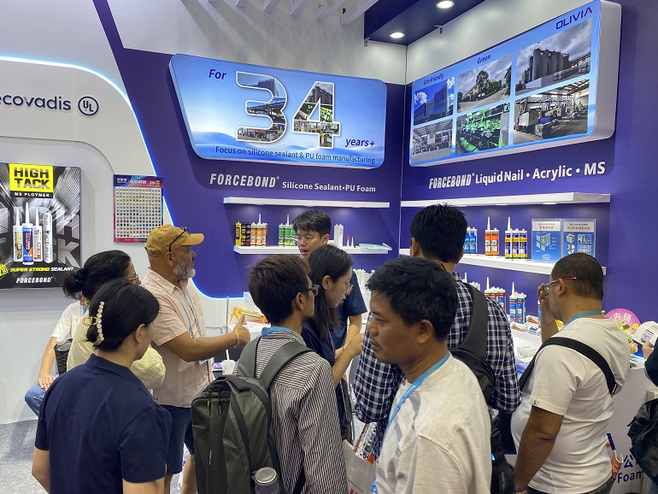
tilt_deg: -4.6
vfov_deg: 51.4
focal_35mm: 27
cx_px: 319
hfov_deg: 65.3
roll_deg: -1.2
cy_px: 250
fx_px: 513
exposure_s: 1/100
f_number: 1.8
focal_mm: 4.25
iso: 80
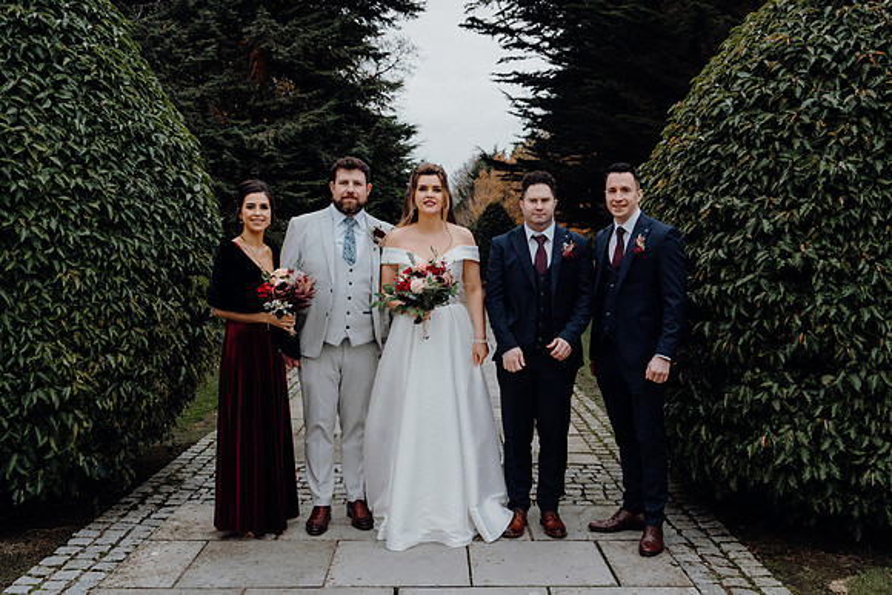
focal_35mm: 36
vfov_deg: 36.8
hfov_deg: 53.0
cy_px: 298
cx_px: 446
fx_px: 895
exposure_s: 1/200
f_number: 5
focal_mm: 35
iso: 5000
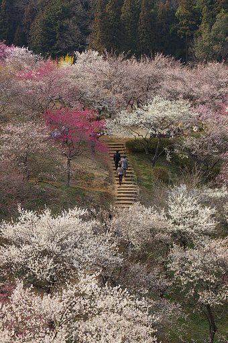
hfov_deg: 18.1
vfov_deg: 27.0
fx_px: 714
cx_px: 114
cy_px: 172
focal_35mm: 75
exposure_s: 1/125
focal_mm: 50
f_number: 9.5
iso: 200
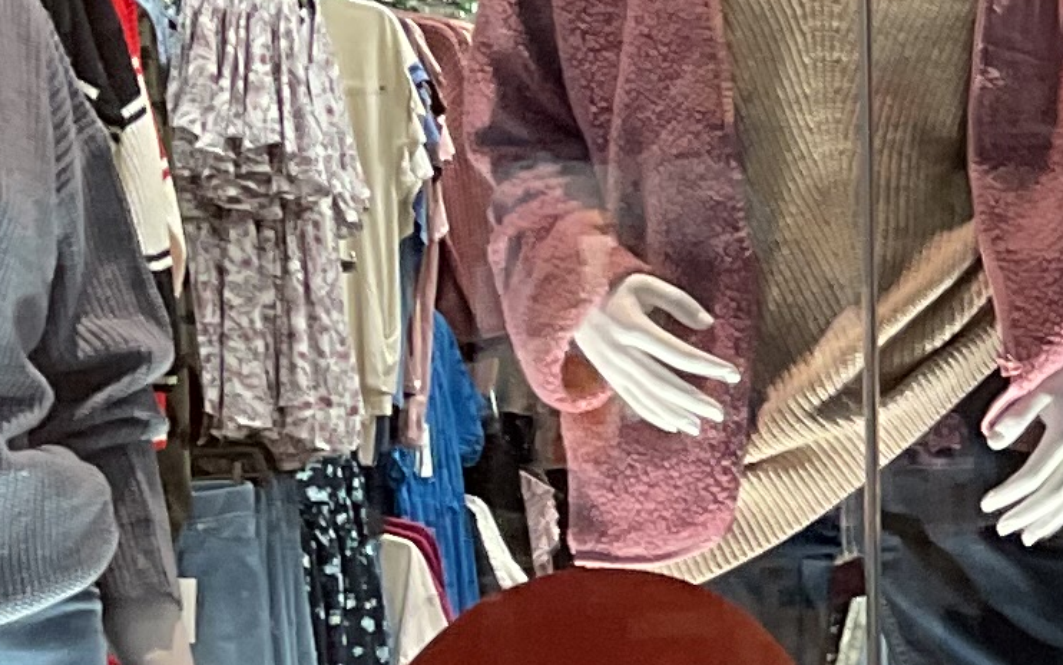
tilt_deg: -1.0
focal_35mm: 167
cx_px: 2155
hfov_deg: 11.3
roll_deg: +1.5
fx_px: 4839
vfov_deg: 7.9
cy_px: 259
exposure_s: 1/60
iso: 40
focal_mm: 3
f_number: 1.8
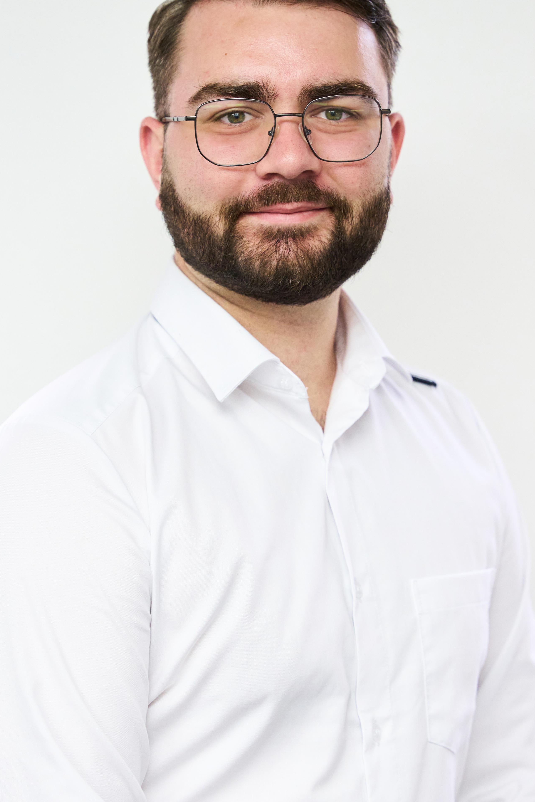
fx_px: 2127
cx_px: 261
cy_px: 399
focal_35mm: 95
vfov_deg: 21.4
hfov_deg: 14.3
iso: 3200
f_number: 3.5
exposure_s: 1/400
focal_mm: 63.3
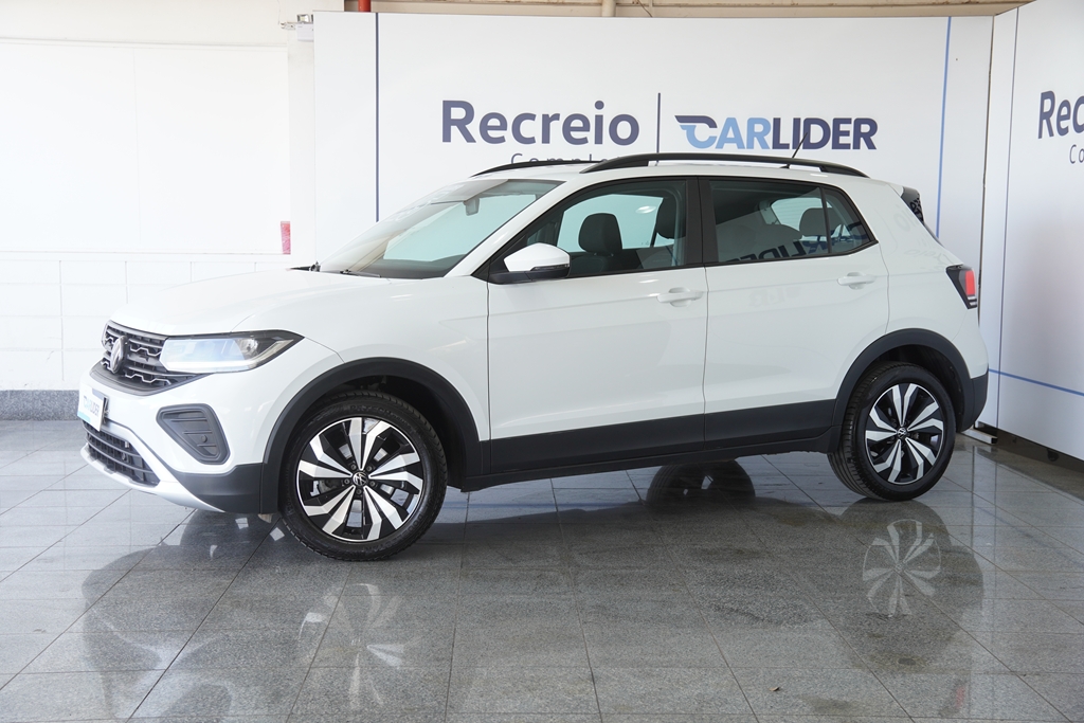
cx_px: 542
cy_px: 362
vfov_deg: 29.0
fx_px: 1400
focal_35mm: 46
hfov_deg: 42.3
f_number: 4
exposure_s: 1/80
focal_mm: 31
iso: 200
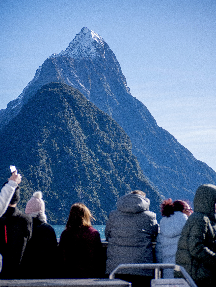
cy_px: 144
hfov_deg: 16.4
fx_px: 748
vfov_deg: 21.8
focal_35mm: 90
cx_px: 108
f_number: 4
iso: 800
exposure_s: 1/4000
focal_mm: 45
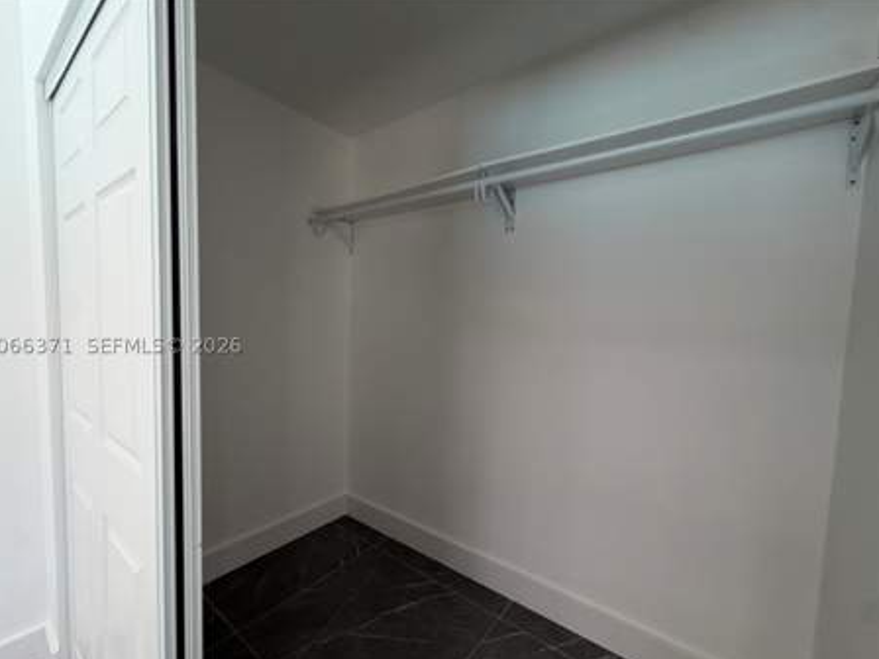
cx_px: 422
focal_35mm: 15
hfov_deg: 98.1
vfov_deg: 81.7
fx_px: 381
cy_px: 345
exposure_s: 1/120
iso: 125
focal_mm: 2.22
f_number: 2.2
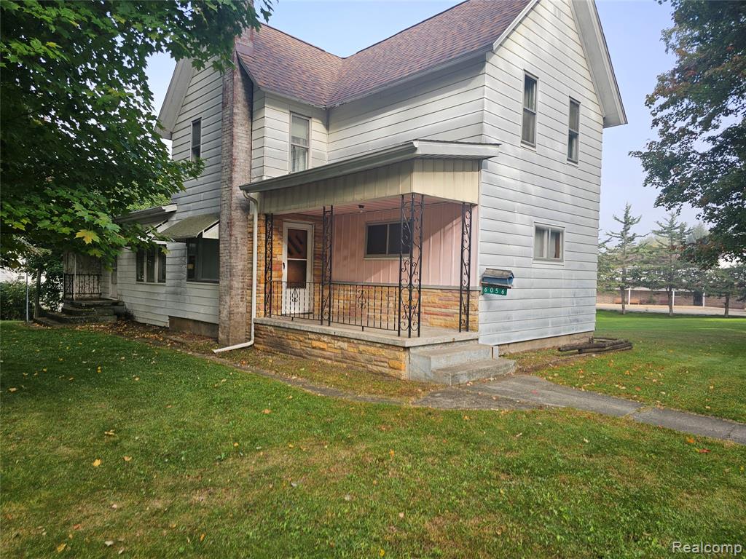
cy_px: 280
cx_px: 373
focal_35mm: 23
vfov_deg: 58.9
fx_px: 496
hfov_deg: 73.9
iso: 10
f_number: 1.7
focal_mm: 6.3
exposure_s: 1/184
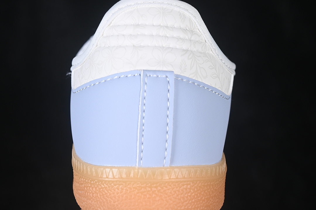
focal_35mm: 75
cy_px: 105
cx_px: 158
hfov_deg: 27.0
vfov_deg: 18.2
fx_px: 658
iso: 160
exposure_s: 1/80
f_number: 7.1
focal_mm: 50
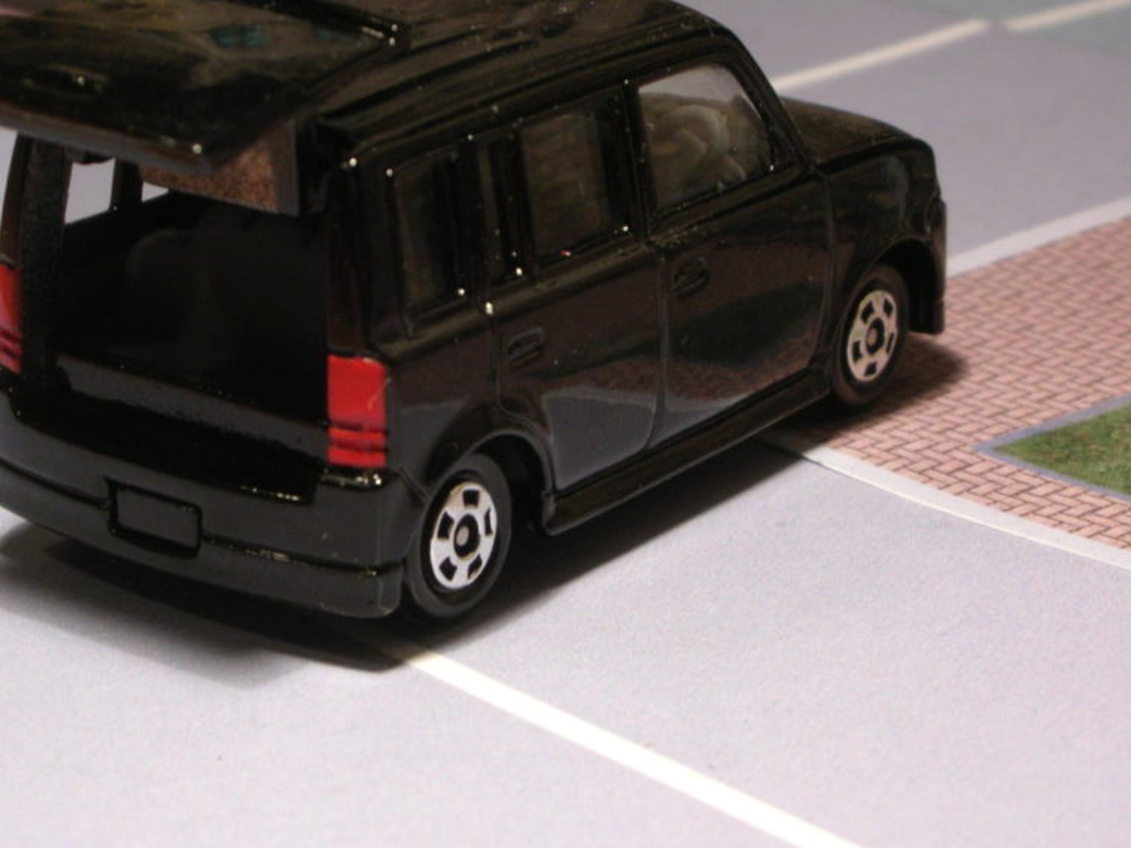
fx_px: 3789
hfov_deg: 17.0
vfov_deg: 12.8
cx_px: 429
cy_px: 358
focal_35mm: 116
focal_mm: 14.3
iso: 100
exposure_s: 1/4.1
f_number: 4.8
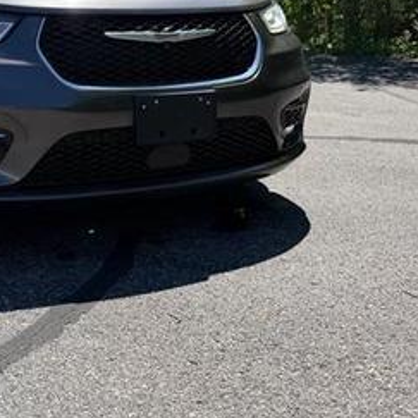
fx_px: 601
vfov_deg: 37.5
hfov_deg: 37.0
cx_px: 84
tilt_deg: -11.0
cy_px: 112
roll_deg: +1.9
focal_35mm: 44
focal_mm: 6.76
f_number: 1.78
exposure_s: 1/2703
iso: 80
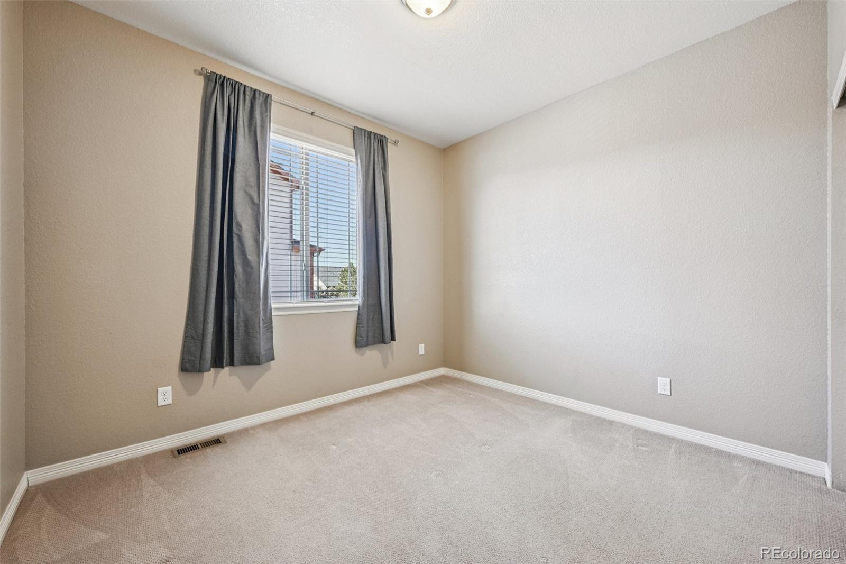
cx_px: 423
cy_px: 282
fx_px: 329
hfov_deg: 104.3
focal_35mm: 14
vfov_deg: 81.2
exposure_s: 1/10
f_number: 11
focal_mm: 14
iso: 400
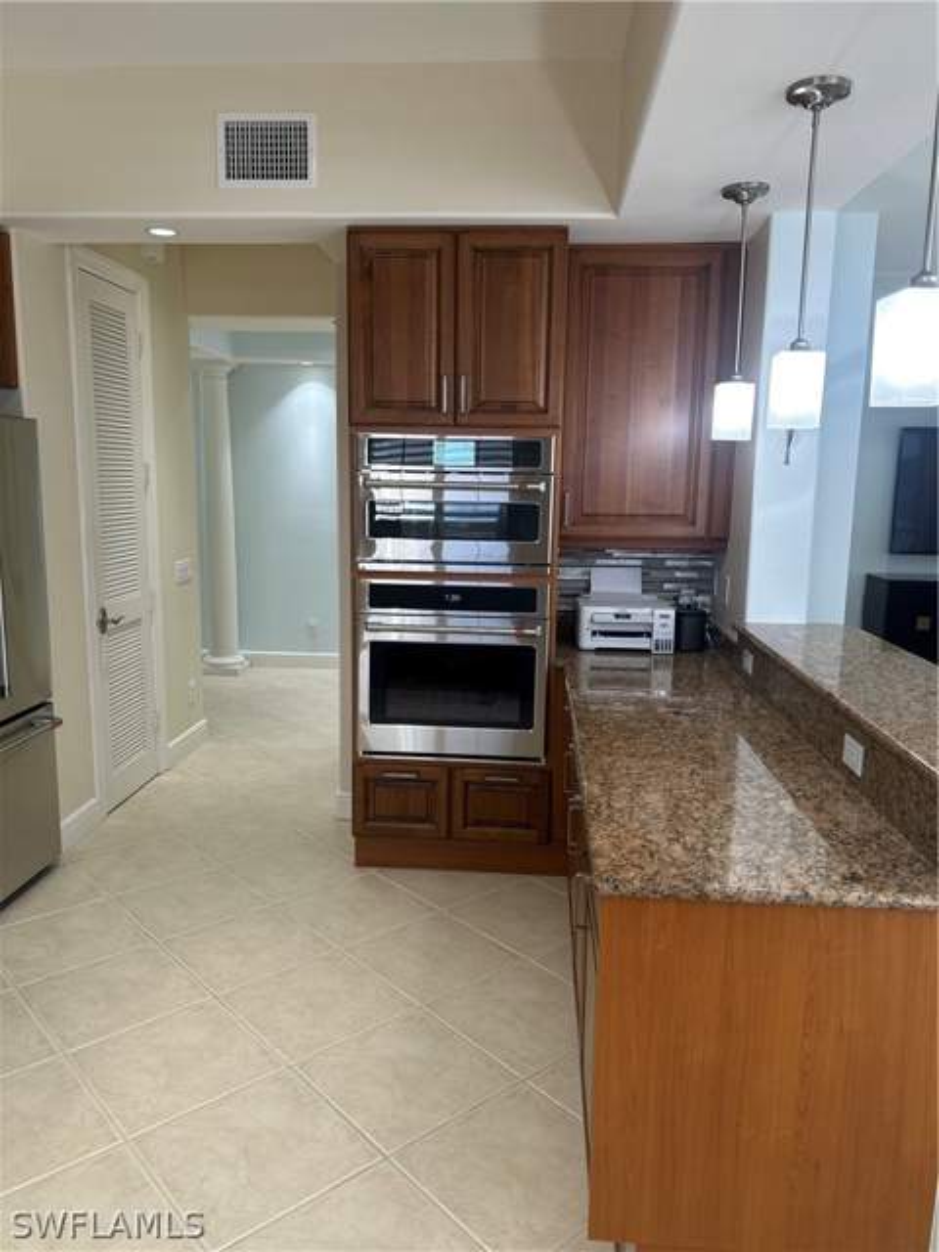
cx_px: 470
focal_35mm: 26
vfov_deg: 67.3
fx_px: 940
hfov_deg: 53.1
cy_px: 626
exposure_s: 1/120
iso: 64
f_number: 1.5
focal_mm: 5.7
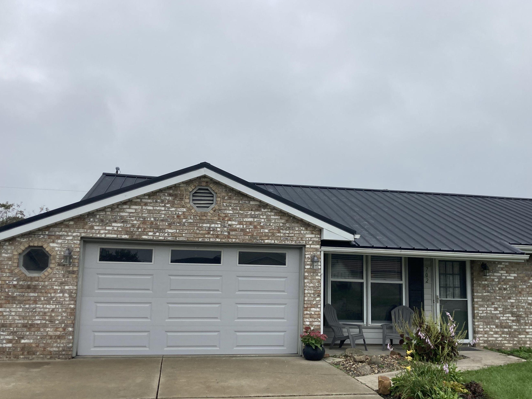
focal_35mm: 33
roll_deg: -1.5
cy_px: 213
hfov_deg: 55.3
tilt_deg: +8.7
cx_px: 276
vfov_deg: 42.9
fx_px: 507
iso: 20
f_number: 1.8
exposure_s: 1/152
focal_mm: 3.99
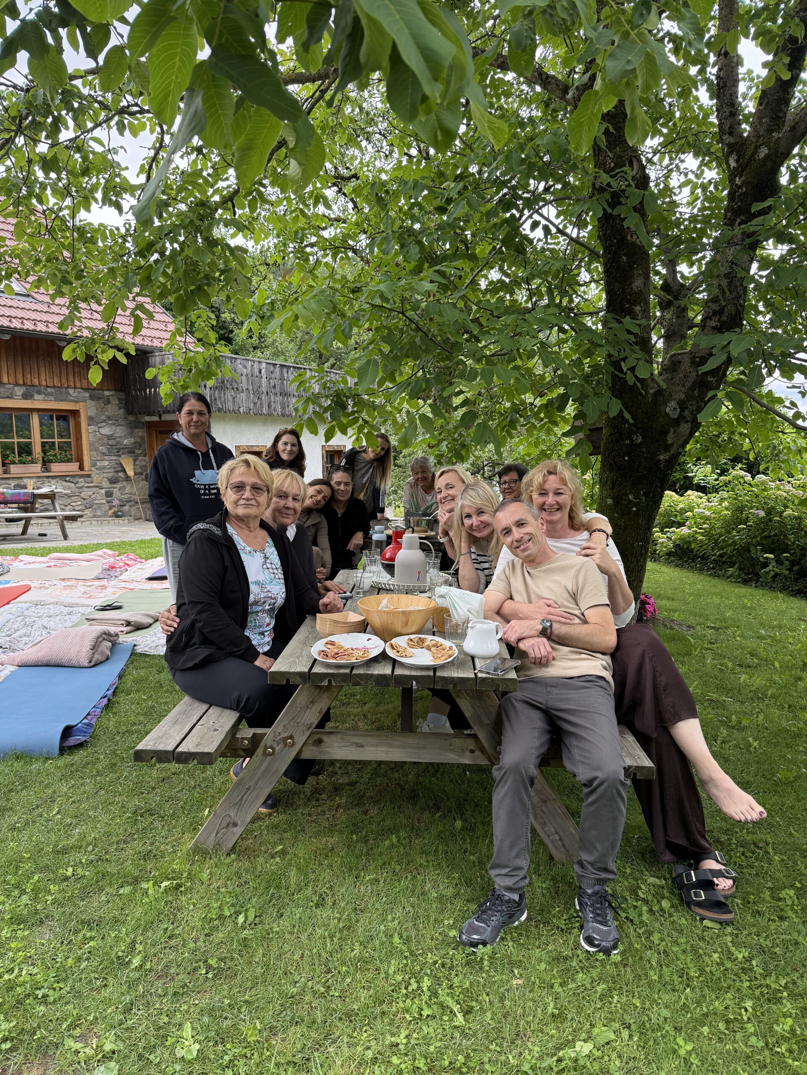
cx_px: 404
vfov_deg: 71.6
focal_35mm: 24
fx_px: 746
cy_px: 538
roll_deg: +0.9
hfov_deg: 56.8
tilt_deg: -6.7
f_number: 1.78
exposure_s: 1/521
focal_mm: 6.76
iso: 100
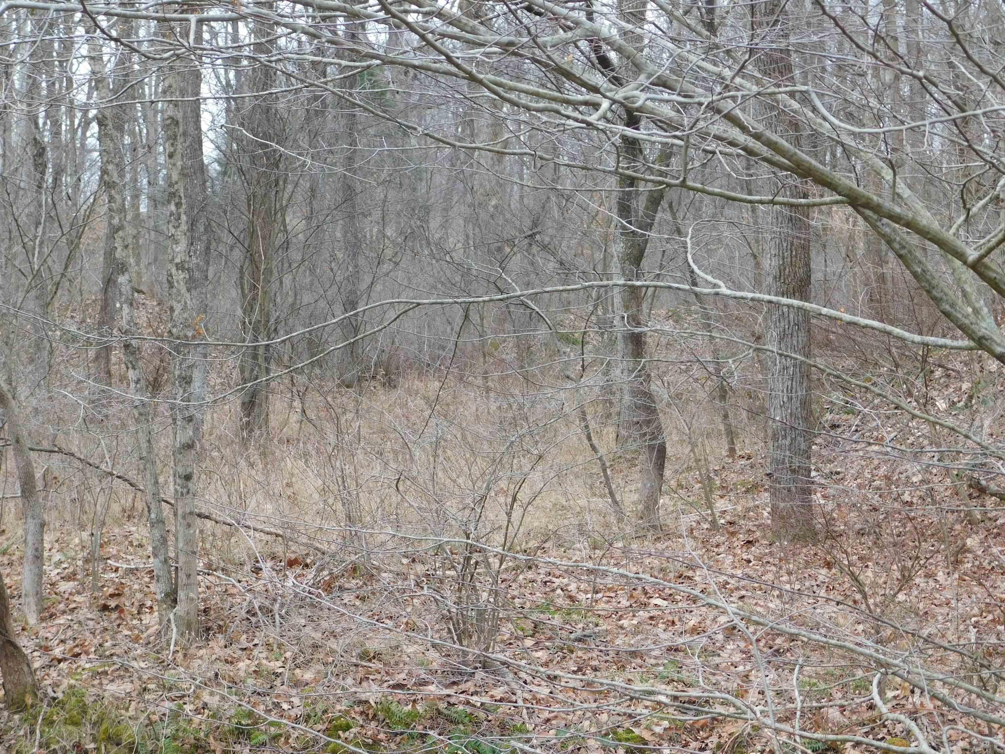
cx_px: 502
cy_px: 377
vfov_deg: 18.4
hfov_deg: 24.4
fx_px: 2323
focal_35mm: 80
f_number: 4.4
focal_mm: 14.2
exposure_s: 1/80
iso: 125
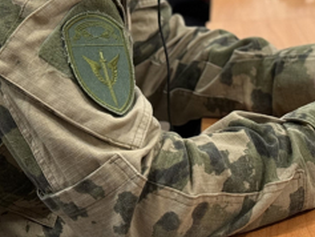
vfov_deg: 10.7
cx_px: 264
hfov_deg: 14.5
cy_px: -80
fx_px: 1229
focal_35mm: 135
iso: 200
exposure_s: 1/50
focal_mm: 6.76
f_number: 1.78
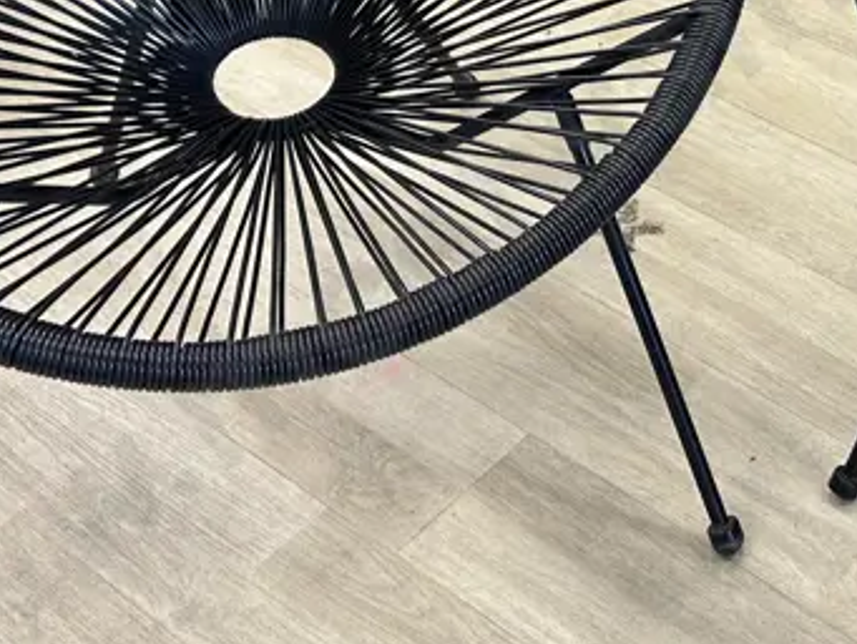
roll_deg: -2.3
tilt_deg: -34.7
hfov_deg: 25.8
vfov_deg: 19.6
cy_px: -50
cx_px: 842
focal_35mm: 72
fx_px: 1783
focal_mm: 6.86
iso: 125
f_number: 1.78
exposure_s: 1/50
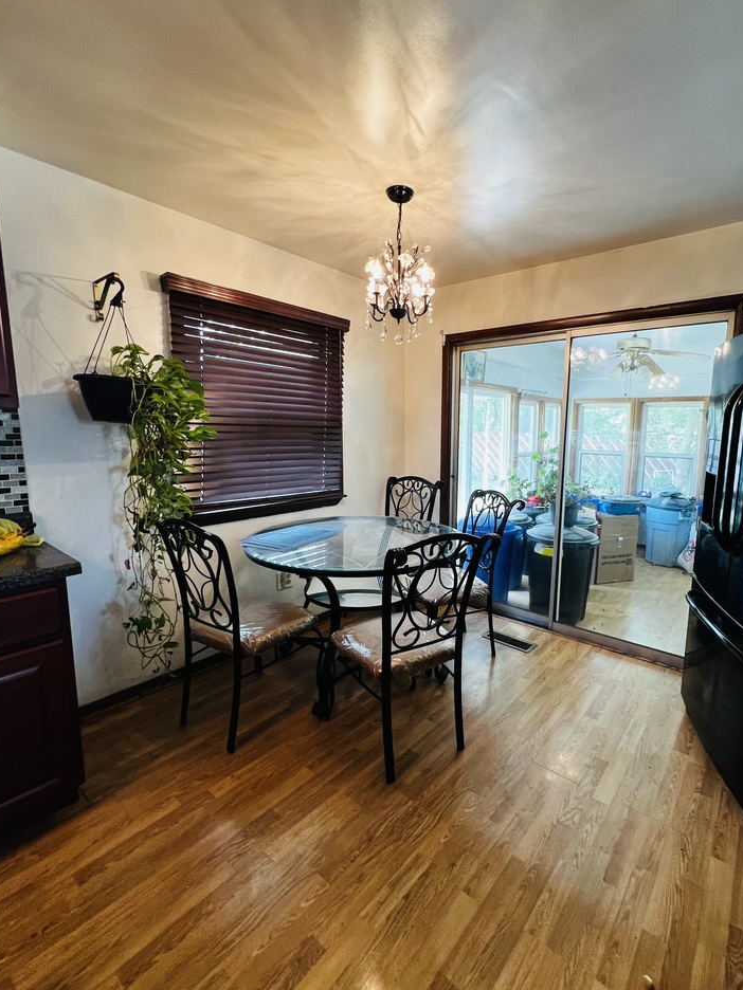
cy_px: 495
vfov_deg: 98.2
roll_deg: -0.4
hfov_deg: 81.4
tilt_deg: -6.3
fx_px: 429
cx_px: 415
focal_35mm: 15
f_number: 1.8
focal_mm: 1.57
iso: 160
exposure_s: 1/60
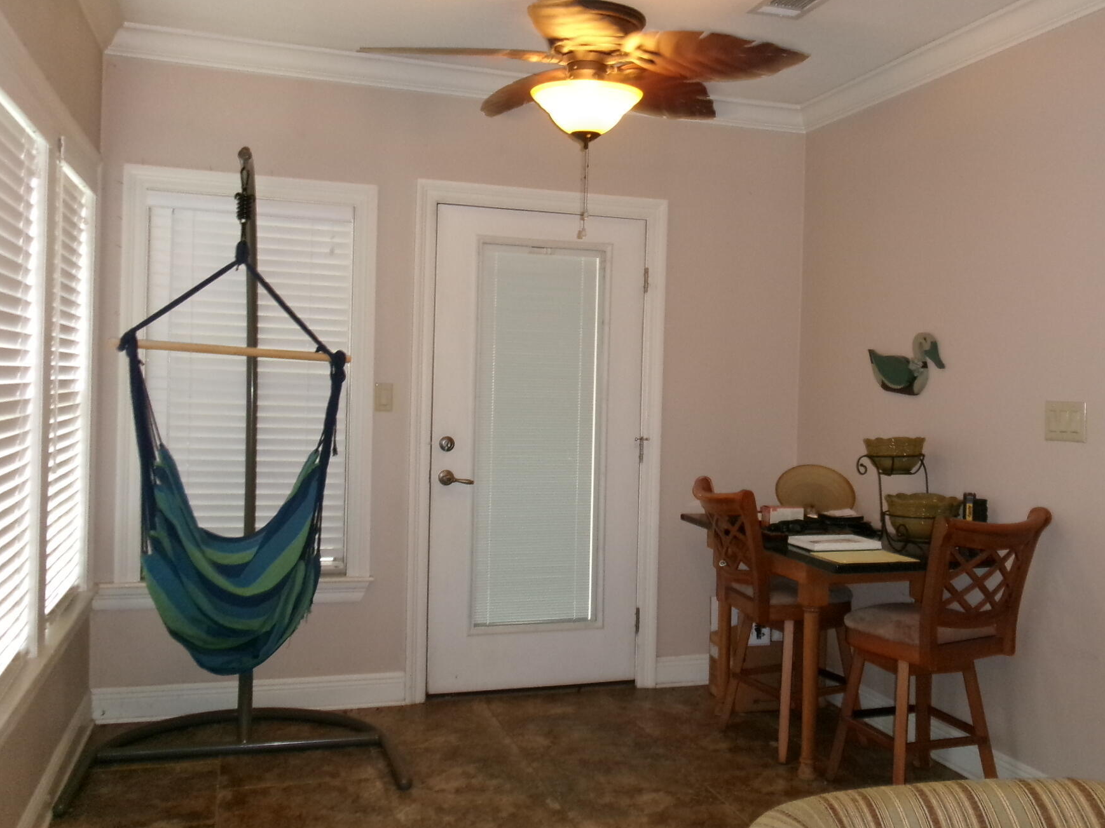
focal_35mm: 33
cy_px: 404
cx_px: 588
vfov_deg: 42.9
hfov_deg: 55.3
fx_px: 1053
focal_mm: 5.1
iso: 400
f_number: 3.9
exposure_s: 1/34
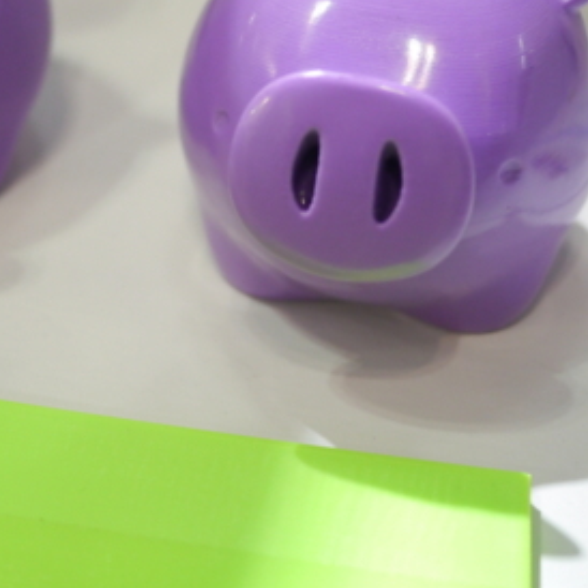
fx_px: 1787
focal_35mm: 93
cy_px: 91
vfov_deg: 18.5
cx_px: 120
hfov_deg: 18.5
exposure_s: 1/250
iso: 500
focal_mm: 20
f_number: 1.7
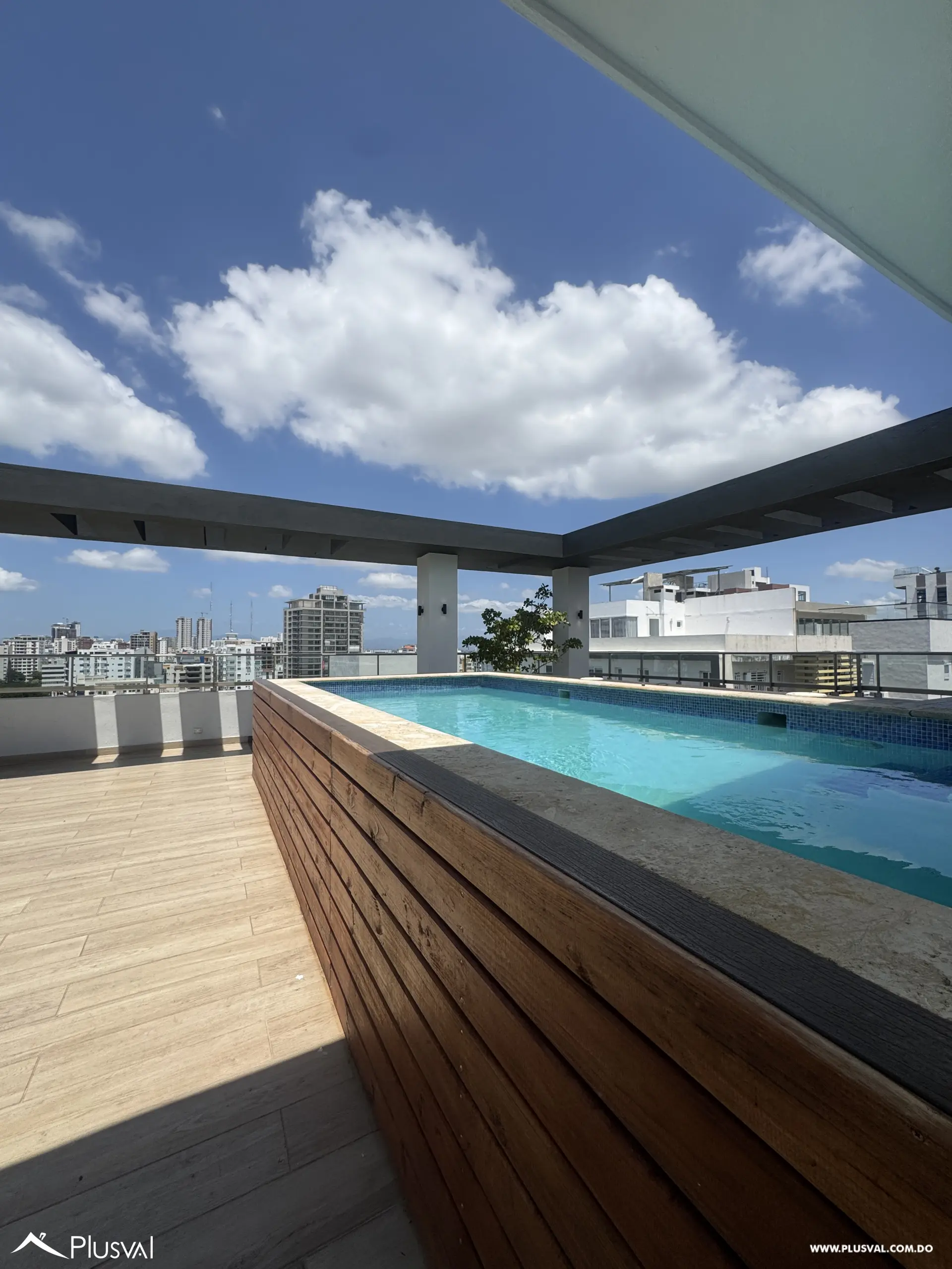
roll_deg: -0.1
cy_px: 634
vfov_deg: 102.1
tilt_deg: +1.4
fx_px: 513
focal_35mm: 14
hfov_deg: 85.7
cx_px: 476
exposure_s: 1/3906
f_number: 2.2
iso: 50
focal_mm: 2.22
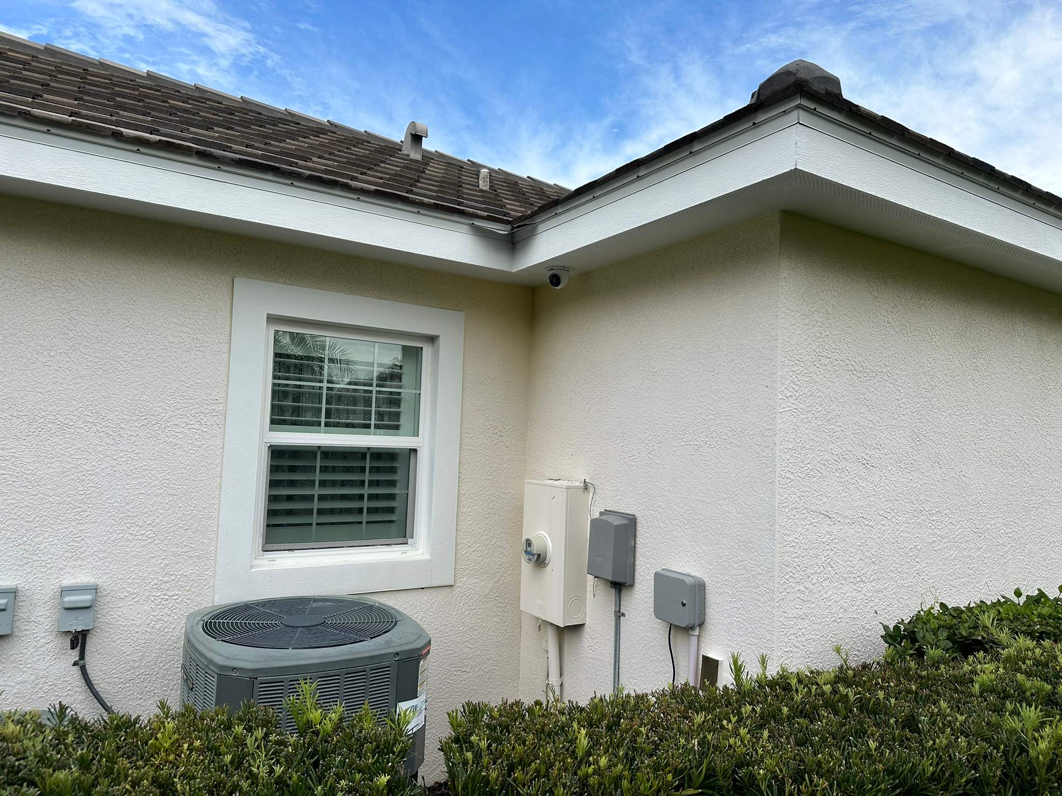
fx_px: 736
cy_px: 398
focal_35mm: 24
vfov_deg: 56.8
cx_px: 531
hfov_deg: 71.6
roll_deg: -2.4
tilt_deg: +3.1
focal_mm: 6.86
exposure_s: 1/3861
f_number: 1.78
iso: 80
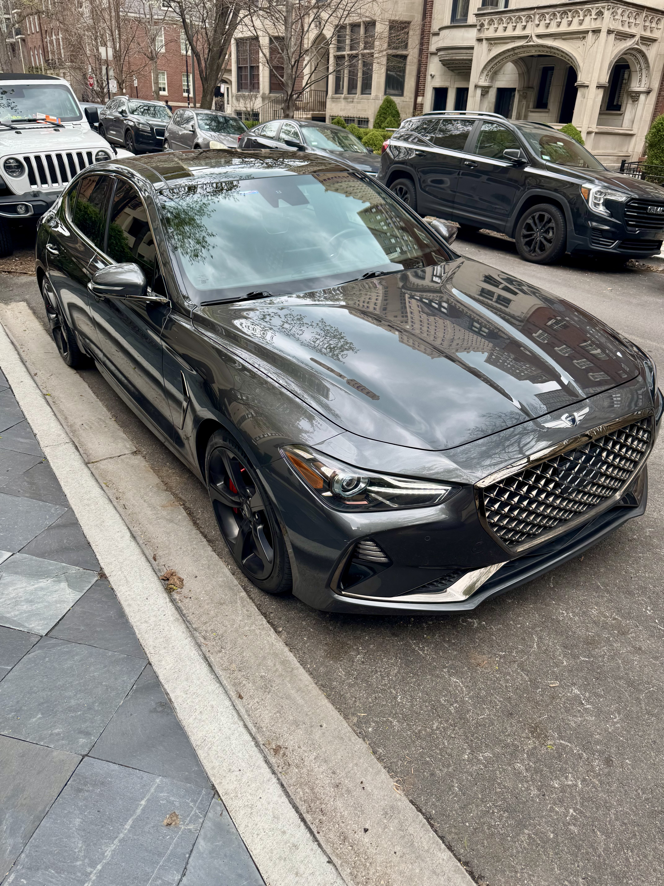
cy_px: 443
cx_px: 332
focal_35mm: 24
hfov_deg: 56.8
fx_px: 614
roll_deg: -3.7
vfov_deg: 71.6
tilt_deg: -27.9
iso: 80
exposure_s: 1/700
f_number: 1.78
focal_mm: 6.76
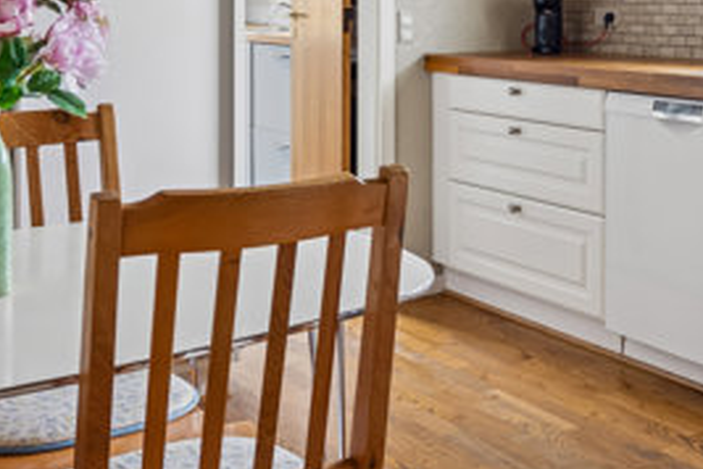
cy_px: 1
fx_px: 1113
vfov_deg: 22.8
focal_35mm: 57
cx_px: 374
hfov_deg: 35.0
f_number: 4
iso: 400
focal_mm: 19
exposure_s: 1/10
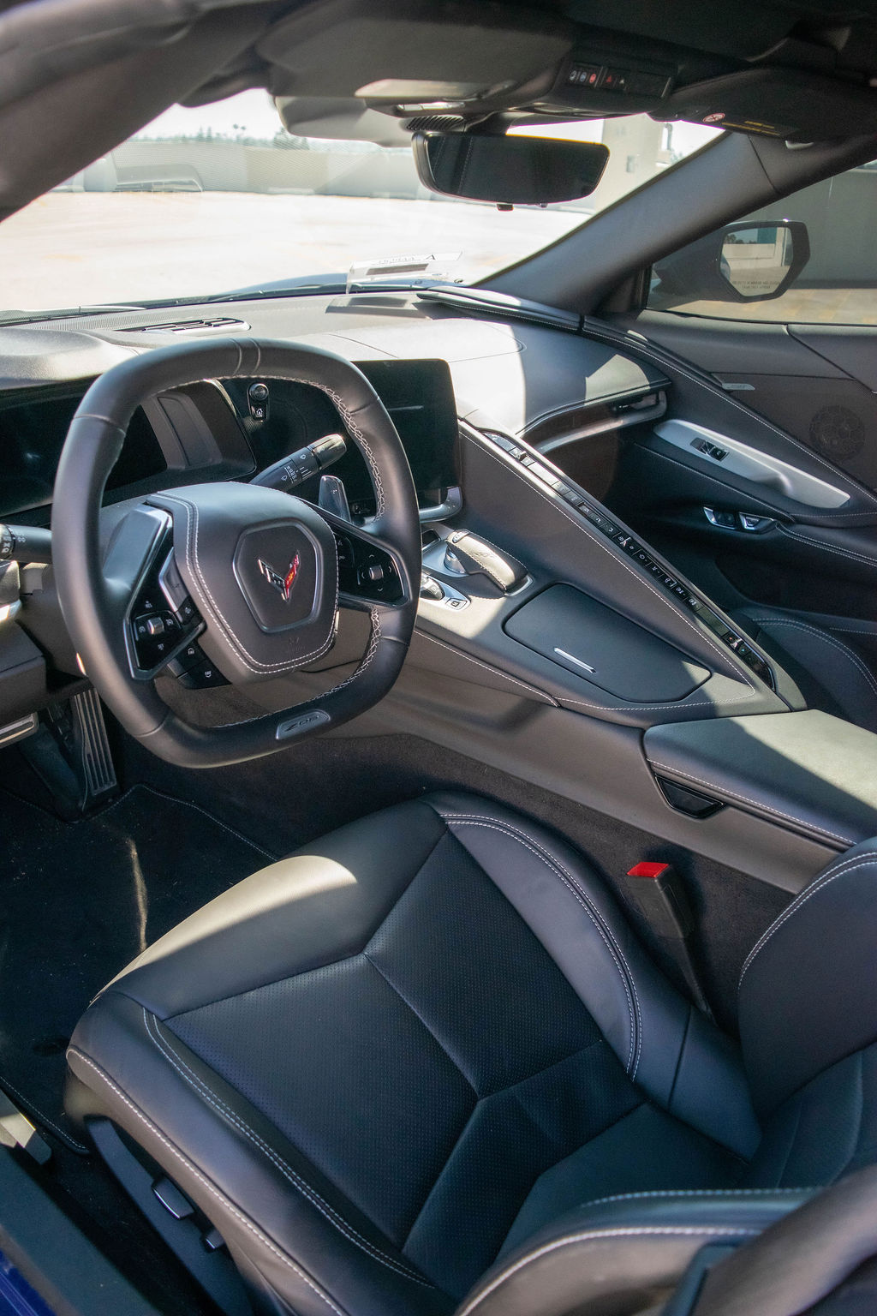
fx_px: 987
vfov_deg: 67.4
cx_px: 438
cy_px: 658
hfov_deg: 47.9
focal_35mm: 27
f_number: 4
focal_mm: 18
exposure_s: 1/1000
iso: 800
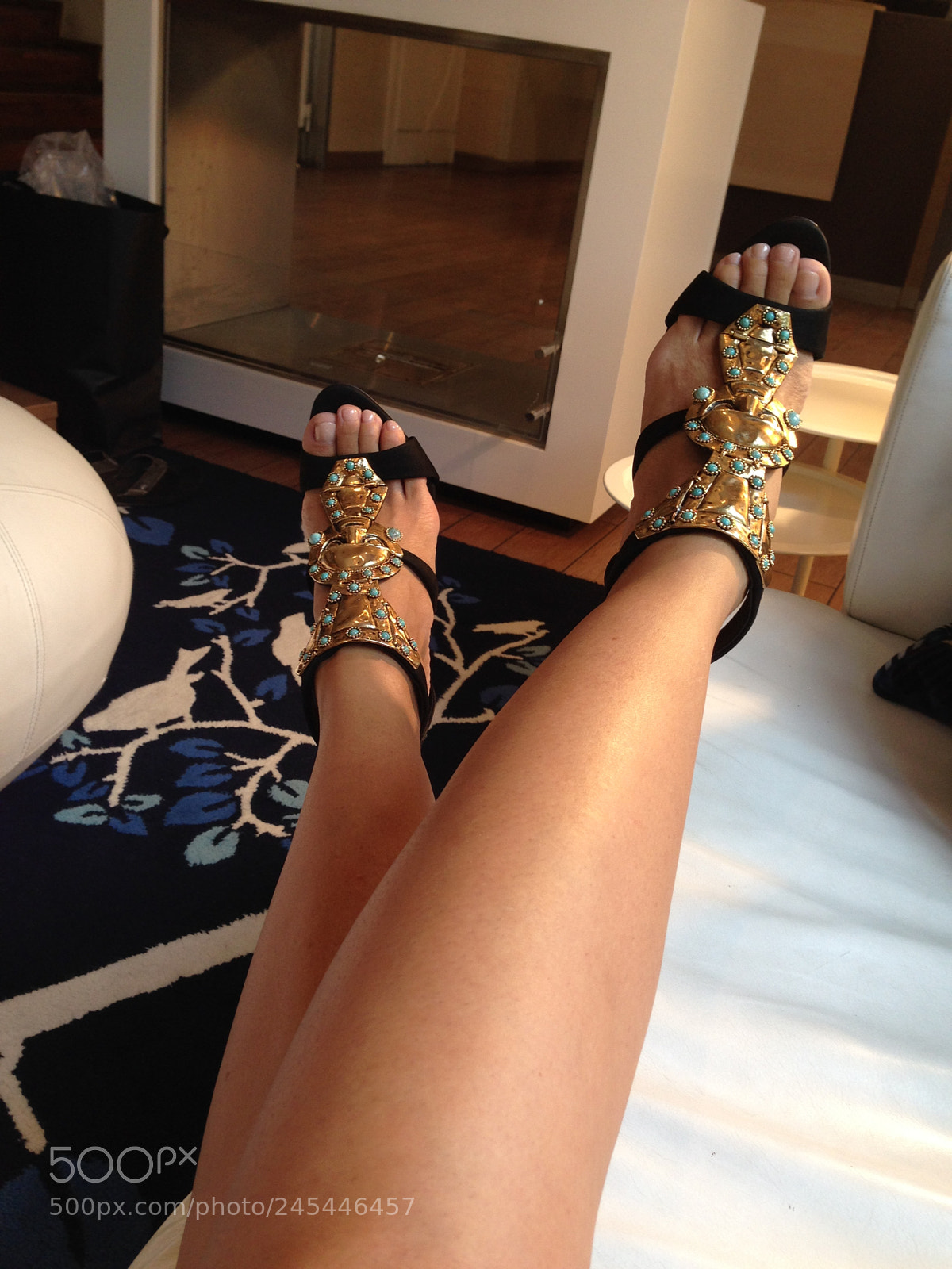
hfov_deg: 42.9
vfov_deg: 55.4
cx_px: 476
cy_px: 634
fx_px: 1210
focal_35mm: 33
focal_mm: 4.12
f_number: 2.4
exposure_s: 1/60
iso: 64
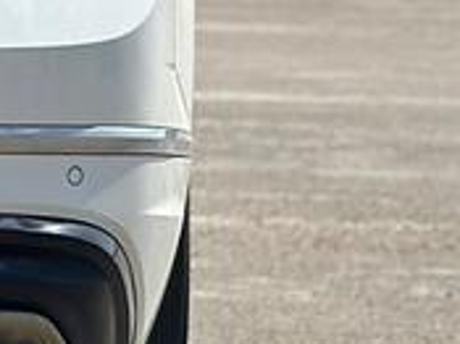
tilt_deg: -1.4
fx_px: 4674
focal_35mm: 352
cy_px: -126
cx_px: -781
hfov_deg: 5.4
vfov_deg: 4.2
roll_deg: -1.1
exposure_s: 1/8929
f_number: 1.78
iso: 100
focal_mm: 6.86
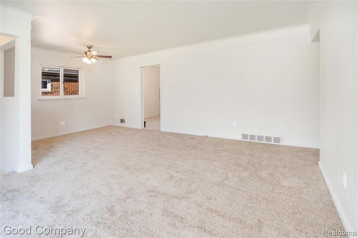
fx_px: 159
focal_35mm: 16
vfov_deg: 73.7
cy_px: 119
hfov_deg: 96.8
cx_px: 179
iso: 200
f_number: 5.6
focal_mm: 16
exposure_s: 1/80
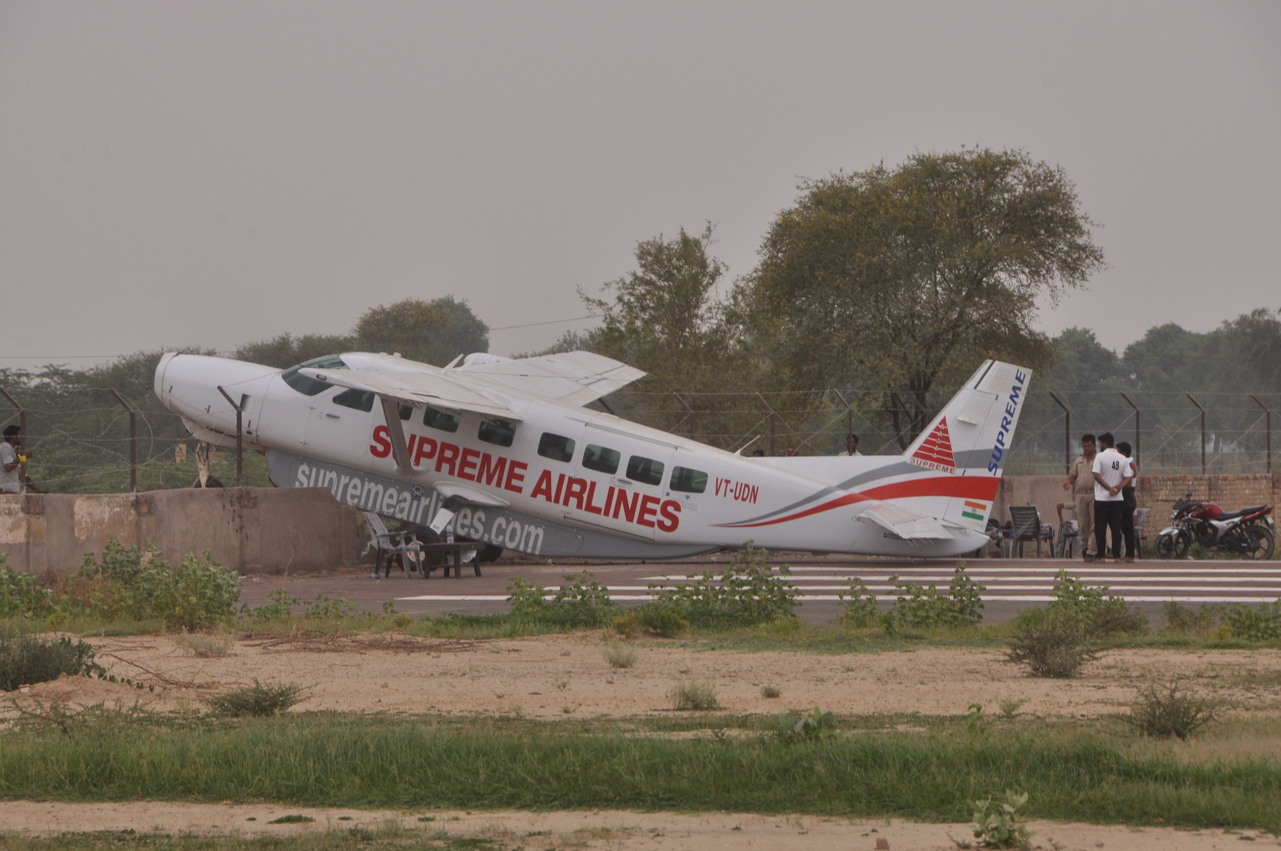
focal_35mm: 98
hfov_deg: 20.9
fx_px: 3465
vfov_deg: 14.0
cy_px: 426
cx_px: 640
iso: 200
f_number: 10
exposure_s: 1/200
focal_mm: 65
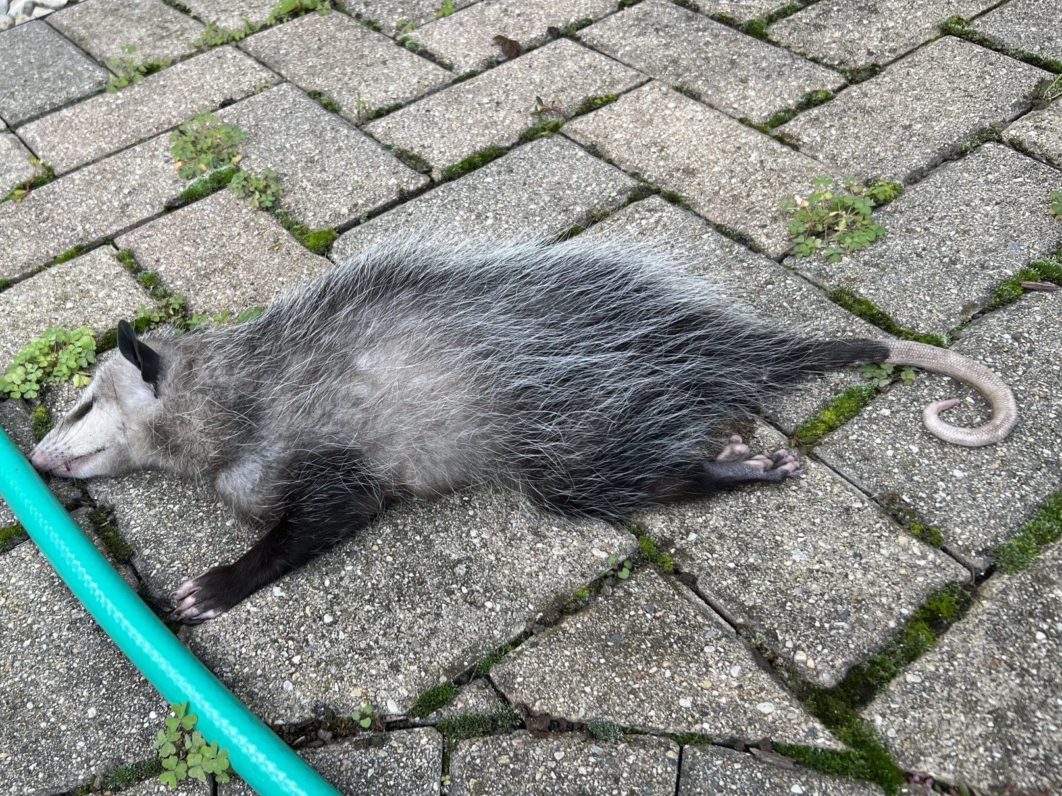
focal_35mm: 33
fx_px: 1012
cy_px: 402
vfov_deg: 42.9
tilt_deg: -46.8
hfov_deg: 54.8
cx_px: 410
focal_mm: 5.7
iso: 32
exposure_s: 1/212
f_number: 1.5
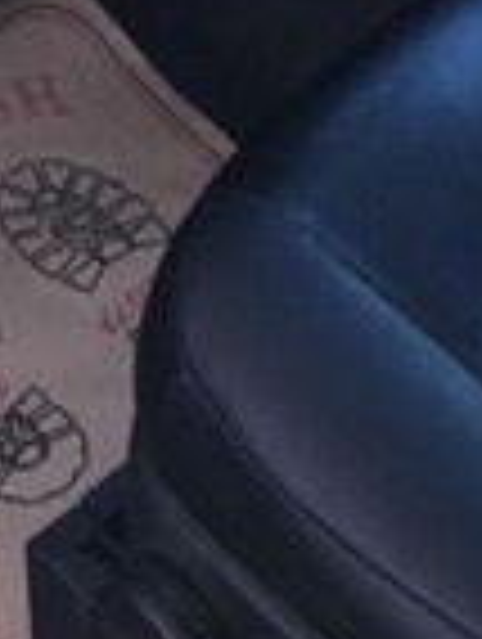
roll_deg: -2.7
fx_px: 1870
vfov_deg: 16.6
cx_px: 257
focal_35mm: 101
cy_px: -459
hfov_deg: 14.7
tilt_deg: -24.9
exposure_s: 1/100
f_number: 2.2
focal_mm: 4.15
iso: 40
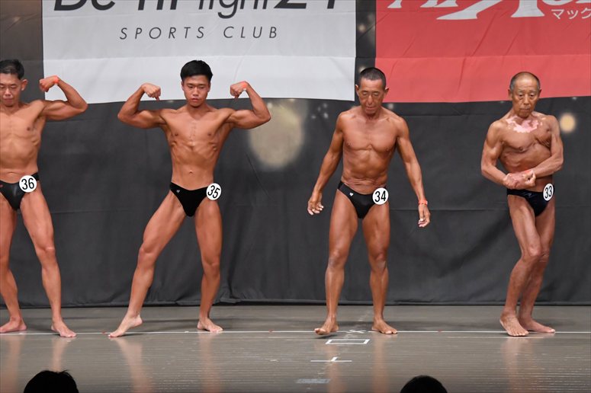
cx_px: 296
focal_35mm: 187
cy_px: 196
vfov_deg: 7.3
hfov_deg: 11.0
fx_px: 3068
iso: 5000
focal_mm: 125
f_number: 5.6
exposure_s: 1/400
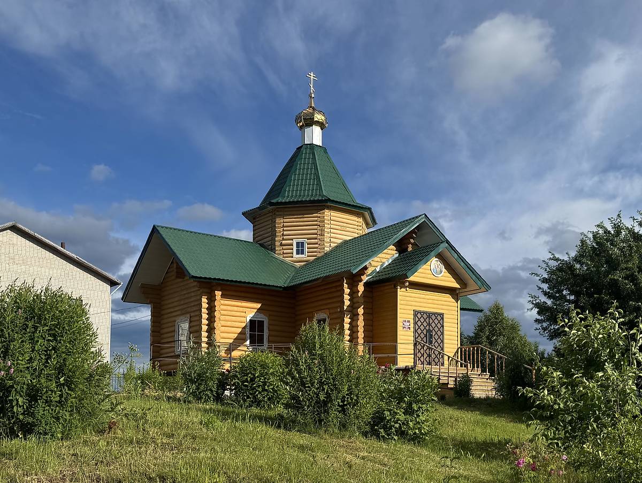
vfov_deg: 56.9
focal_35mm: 24
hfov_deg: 71.5
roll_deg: +0.9
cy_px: 242
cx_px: 321
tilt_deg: +11.1
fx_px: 446
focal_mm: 6.76
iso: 80
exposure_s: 1/5348
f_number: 1.78
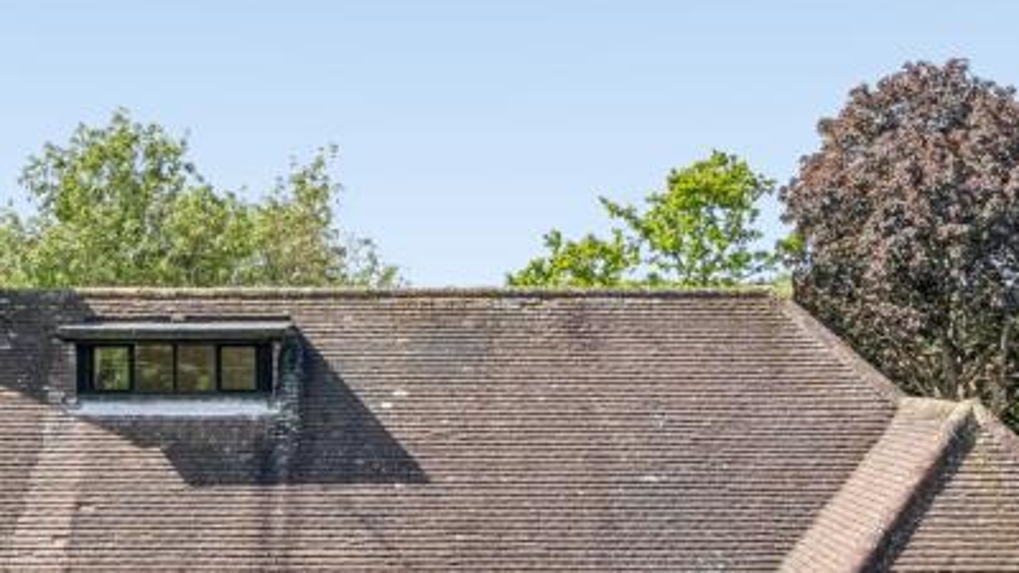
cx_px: 446
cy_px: 688
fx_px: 1594
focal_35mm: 59
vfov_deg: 19.2
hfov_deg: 35.4
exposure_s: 1/1500
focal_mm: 8.4
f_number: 2.8
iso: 100
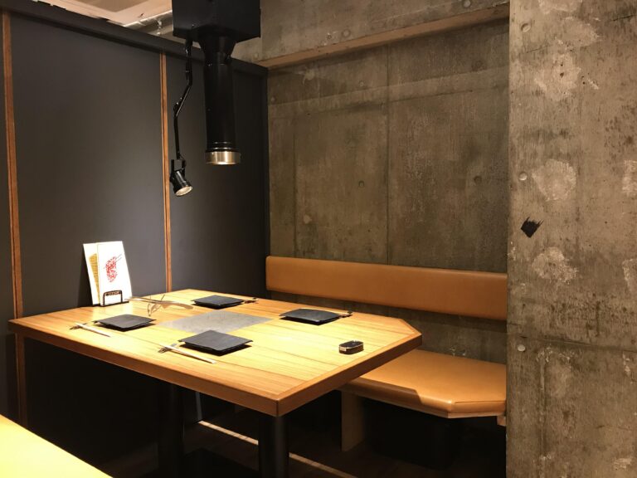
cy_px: 239
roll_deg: +1.1
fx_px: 515
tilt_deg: -4.0
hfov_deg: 63.4
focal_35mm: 28
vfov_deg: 49.7
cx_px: 318
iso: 100
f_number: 1.8
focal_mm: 3.99
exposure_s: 1/14
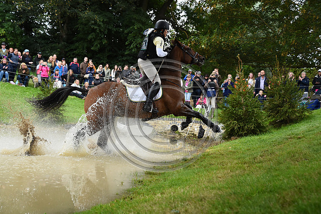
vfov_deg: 29.2
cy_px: 107
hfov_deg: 42.8
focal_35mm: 46
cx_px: 160
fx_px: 410
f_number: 4.2
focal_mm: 46
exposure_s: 1/1600
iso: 2200
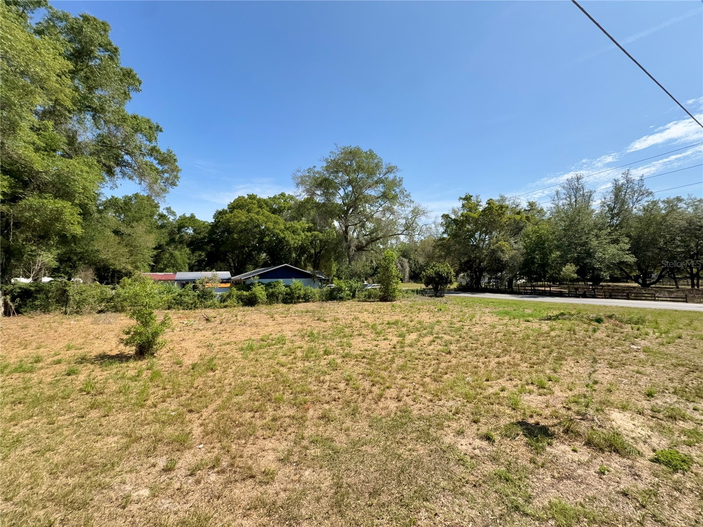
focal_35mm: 14
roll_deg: +0.6
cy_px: 264
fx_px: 284
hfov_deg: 102.1
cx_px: 352
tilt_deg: +3.2
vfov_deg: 85.7
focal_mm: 2.22
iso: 50
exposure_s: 1/1339
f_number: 2.2
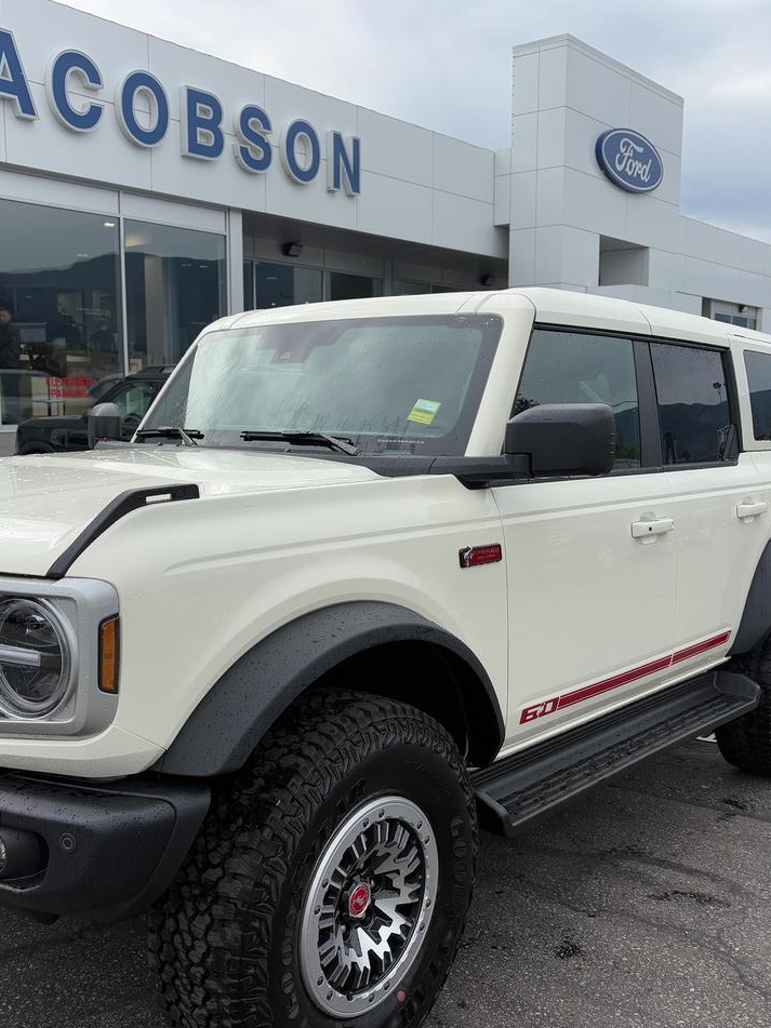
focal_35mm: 35
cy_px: 511
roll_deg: +0.7
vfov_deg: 52.6
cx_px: 318
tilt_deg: -7.0
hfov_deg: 40.6
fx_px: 1040
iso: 50
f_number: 1.6
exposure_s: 1/2538
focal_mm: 5.96
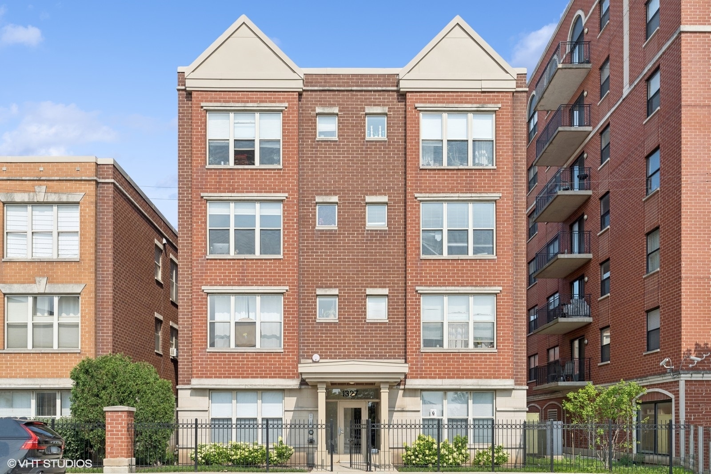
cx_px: 356
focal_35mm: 33
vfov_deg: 40.0
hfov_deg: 57.2
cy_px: 237
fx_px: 652
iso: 320
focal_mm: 33
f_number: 8
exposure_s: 1/1250
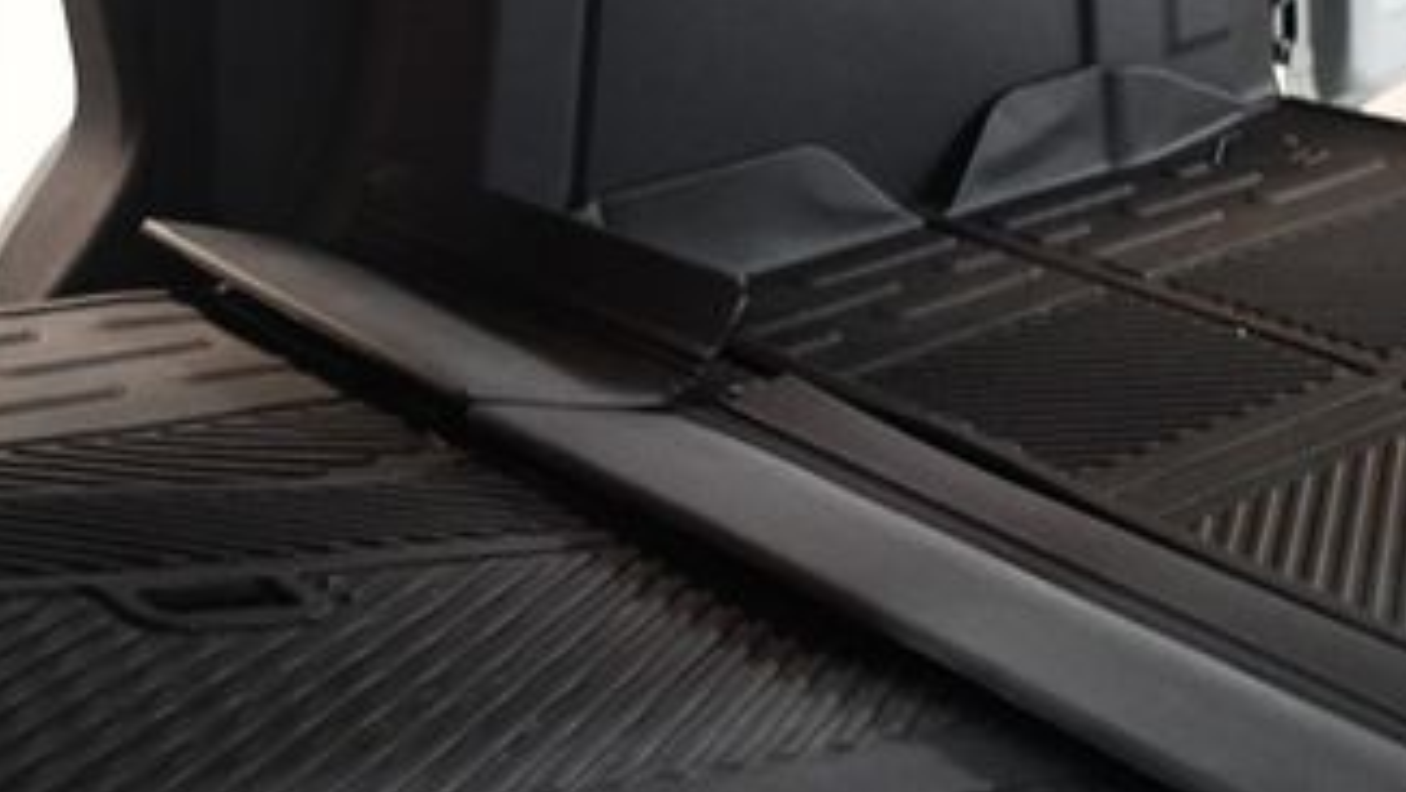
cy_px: 467
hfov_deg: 30.1
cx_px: 744
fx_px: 2610
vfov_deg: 17.2
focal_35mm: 70
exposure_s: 1/60
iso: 3200
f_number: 3.8
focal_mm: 23
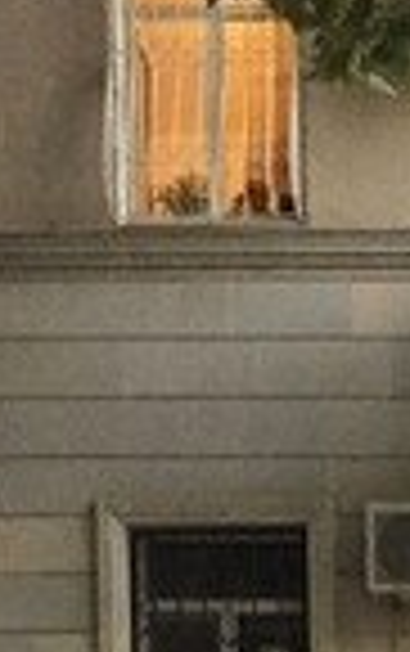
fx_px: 1872
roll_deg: +0.6
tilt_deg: +0.0
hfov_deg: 11.6
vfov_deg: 17.5
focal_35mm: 105
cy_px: 1012
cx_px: 721
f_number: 2.2
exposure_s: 1/33
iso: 250
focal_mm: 4.15
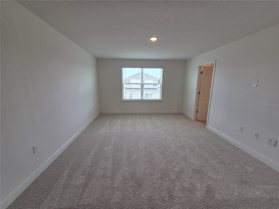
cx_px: 140
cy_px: 104
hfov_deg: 106.2
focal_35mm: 13
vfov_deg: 89.9
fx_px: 105
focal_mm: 2.2
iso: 50
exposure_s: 1/120
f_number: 2.2
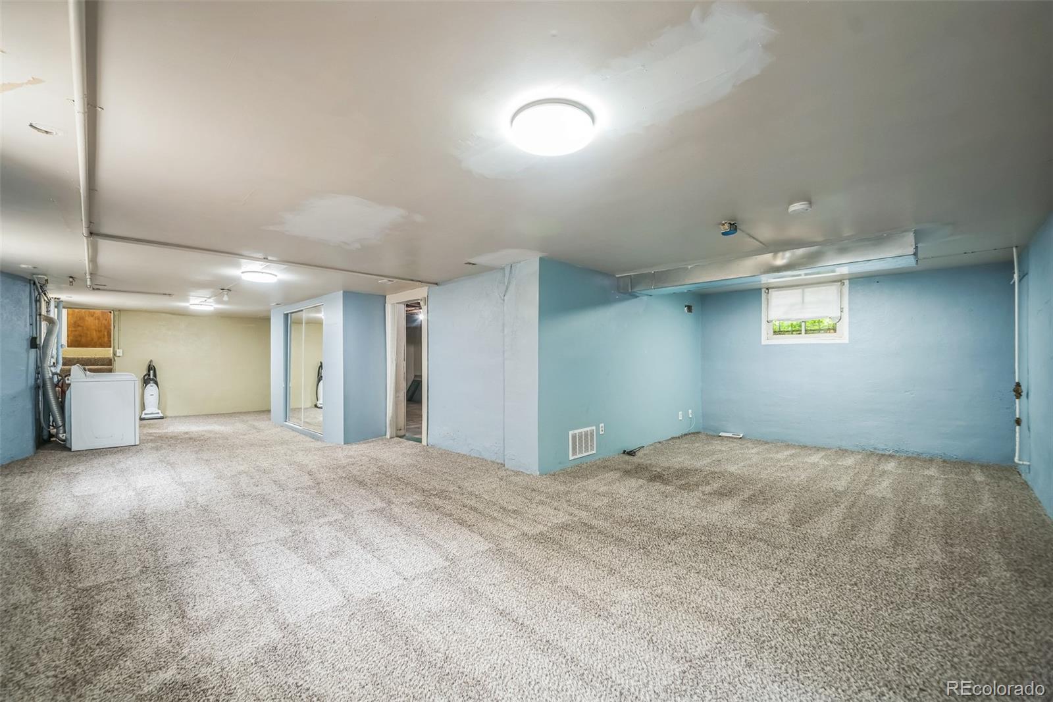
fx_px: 409
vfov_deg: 81.2
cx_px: 526
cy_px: 351
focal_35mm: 14
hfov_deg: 104.3
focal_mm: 14
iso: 400
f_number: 7.1
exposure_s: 1/5
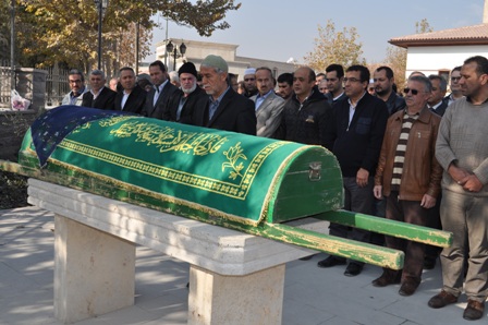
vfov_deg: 34.2
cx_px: 244
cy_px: 162
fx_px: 528
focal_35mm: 39
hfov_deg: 49.6
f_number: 11
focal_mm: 26
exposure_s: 1/200
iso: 200
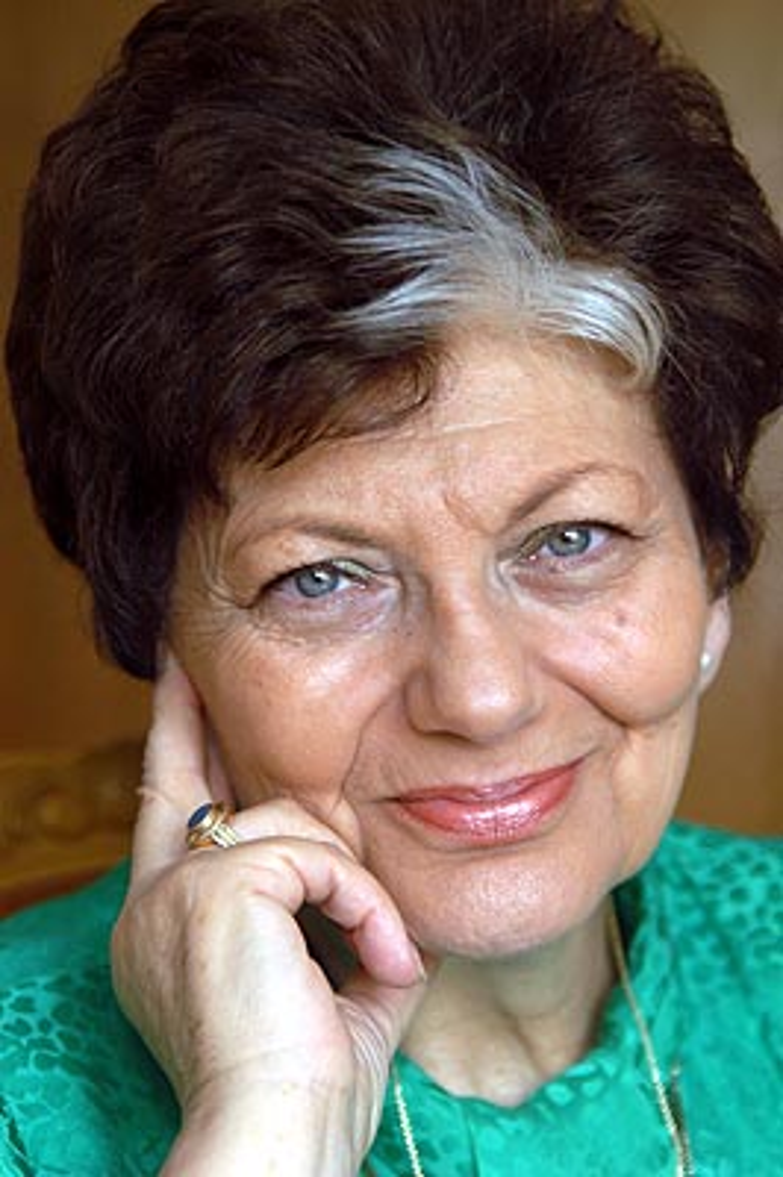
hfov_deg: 10.7
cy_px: 588
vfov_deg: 16.1
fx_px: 4167
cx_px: 392
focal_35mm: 128
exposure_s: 1/45
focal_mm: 85
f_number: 3.5
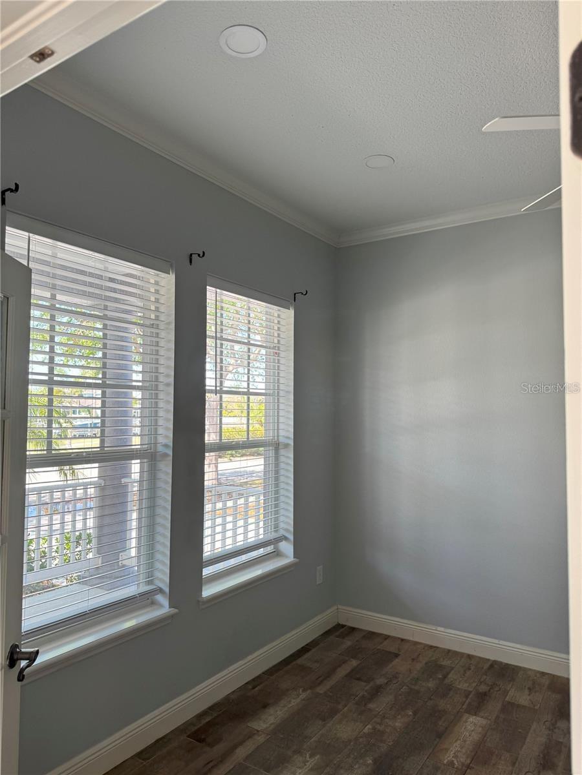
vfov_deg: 71.6
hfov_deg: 56.8
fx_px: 538
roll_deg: -0.4
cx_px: 291
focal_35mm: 24
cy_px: 388
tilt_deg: +2.9
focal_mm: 6.76
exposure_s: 1/139
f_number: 1.78
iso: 64
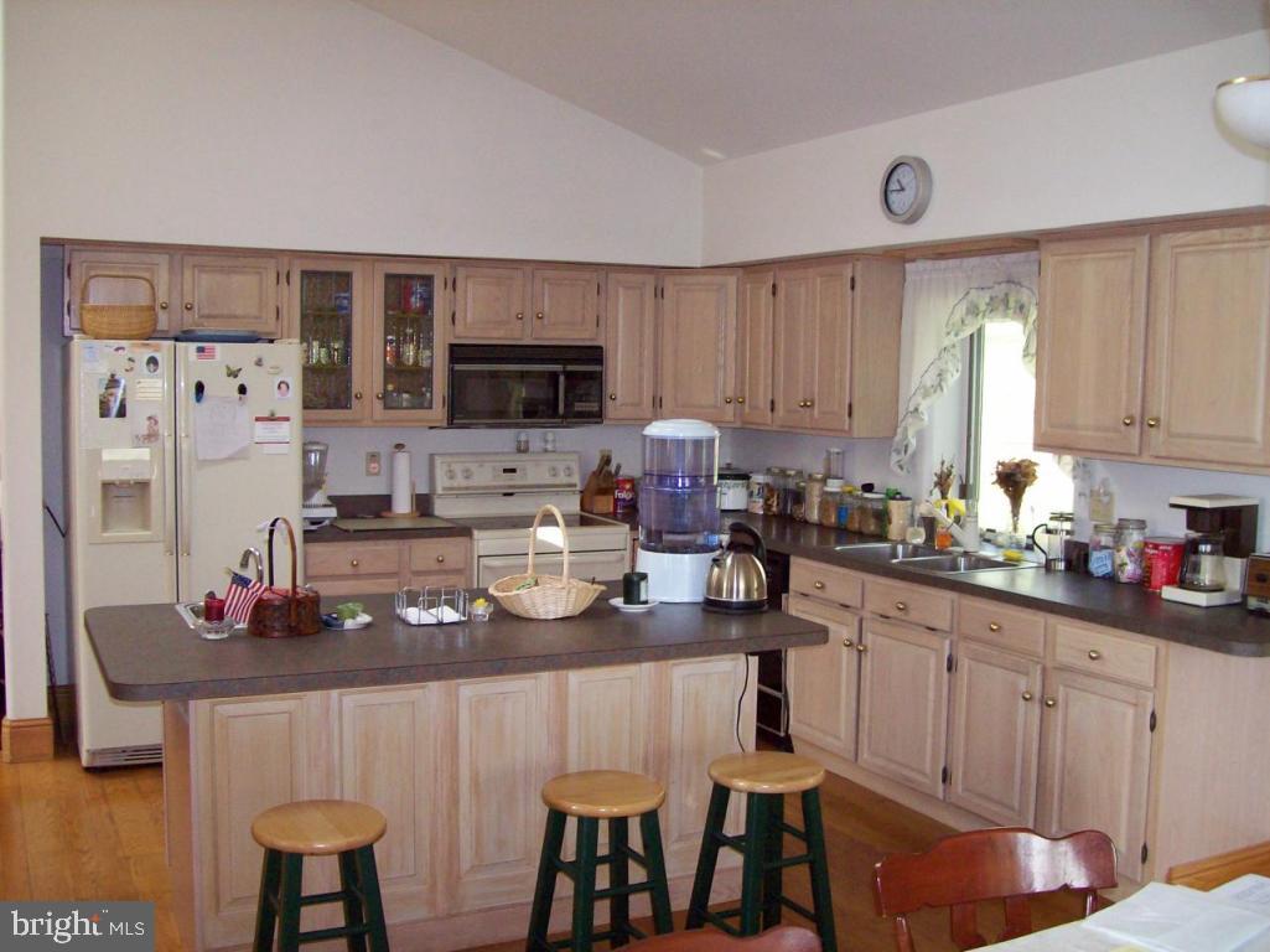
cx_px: 635
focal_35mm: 36
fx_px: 1320
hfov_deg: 51.4
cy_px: 476
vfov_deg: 39.6
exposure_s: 1/64
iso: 140
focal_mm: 6
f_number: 2.7
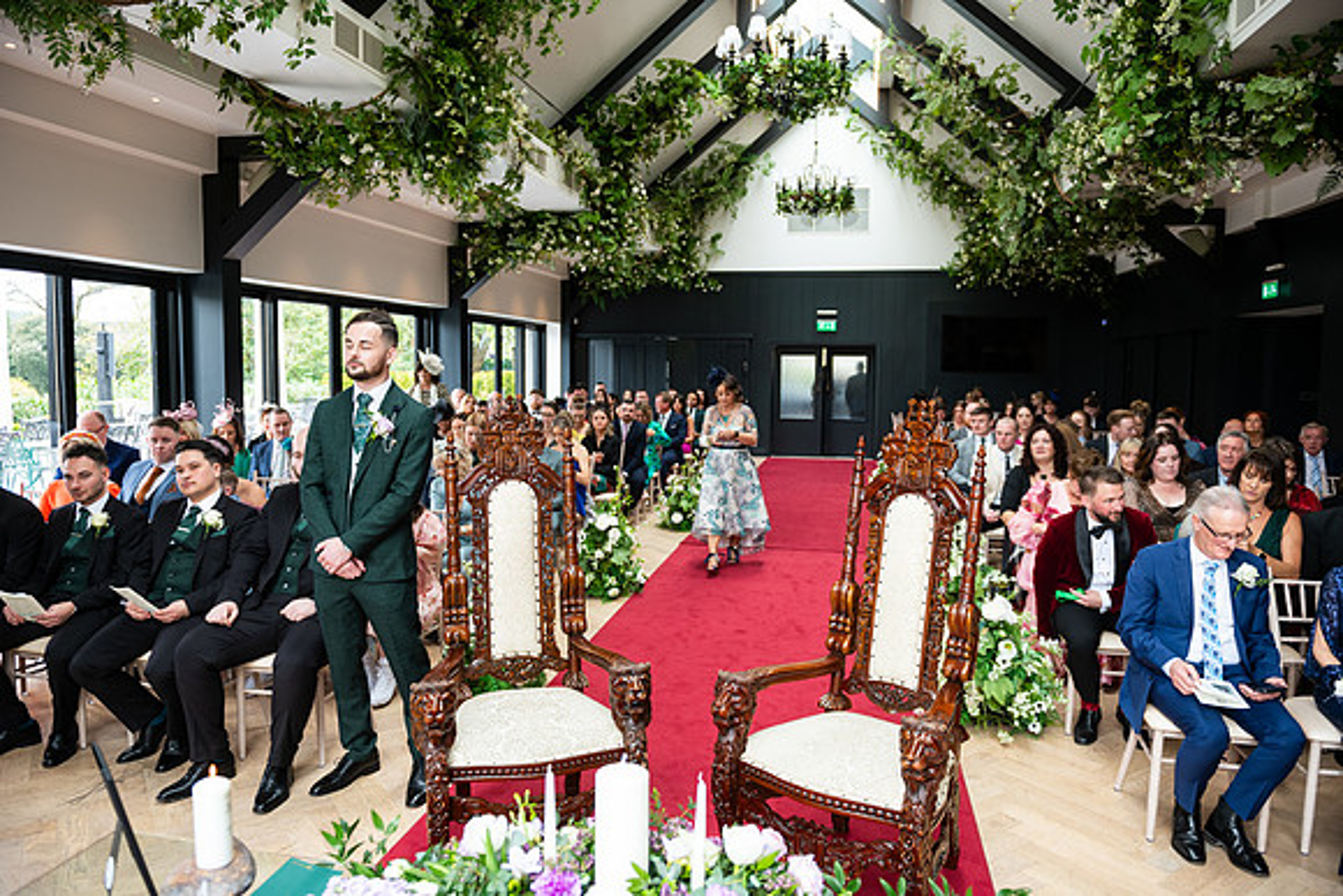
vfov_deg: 53.2
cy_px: 448
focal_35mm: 24
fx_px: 896
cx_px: 672
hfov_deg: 73.7
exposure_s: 1/200
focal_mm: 24
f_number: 3.5
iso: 400
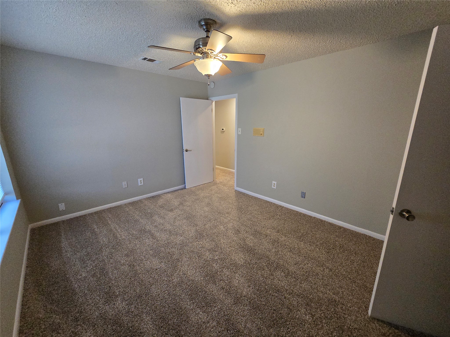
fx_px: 169
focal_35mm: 13
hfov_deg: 106.2
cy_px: 168
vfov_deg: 89.9
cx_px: 225
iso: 640
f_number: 2.2
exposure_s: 1/60
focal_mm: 2.2
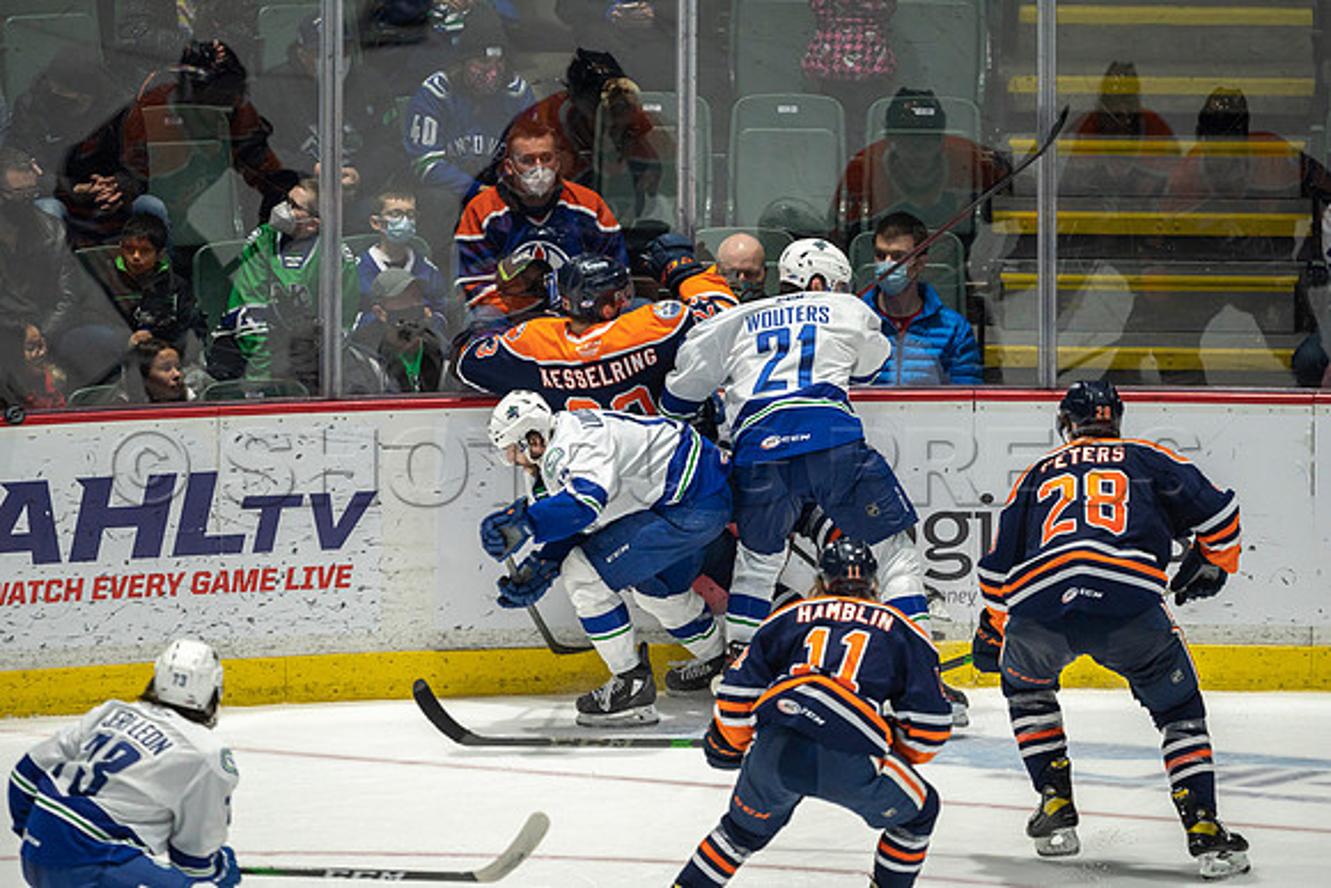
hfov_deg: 3.4
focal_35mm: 600
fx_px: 22187
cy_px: 444
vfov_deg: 2.3
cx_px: 666
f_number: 4
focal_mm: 600
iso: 1600
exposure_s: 1/640
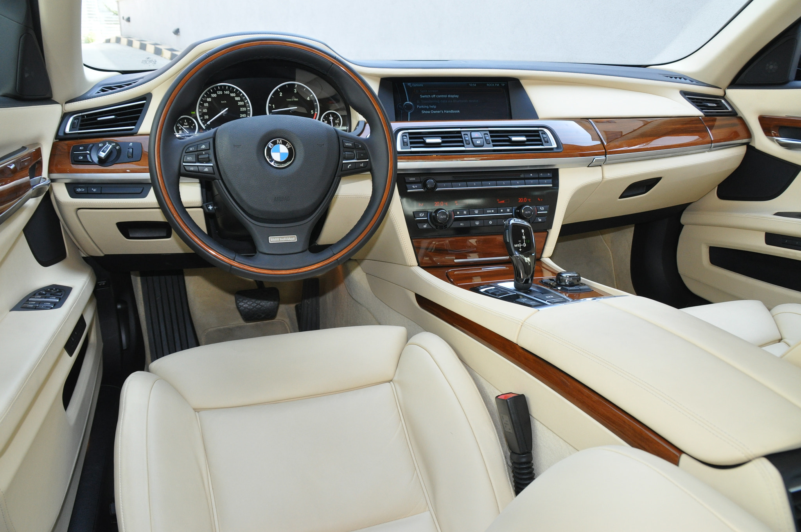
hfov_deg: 67.4
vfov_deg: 47.8
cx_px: 400
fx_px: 600
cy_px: 266
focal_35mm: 27
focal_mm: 18
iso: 800
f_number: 8
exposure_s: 1/200
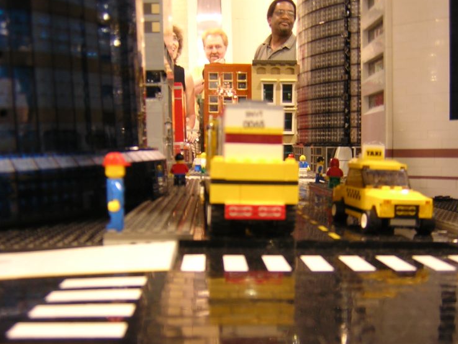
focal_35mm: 39
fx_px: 516
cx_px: 243
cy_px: 179
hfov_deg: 47.8
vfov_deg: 36.8
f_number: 2.6
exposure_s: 1/3.2
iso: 114
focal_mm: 4.7
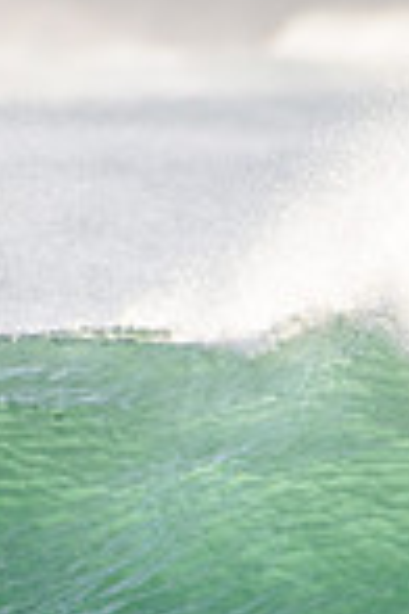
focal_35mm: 2951
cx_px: 484
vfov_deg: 0.7
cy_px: 662
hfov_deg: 0.5
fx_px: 50286
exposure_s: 1/2500
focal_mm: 500
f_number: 5.6
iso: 640
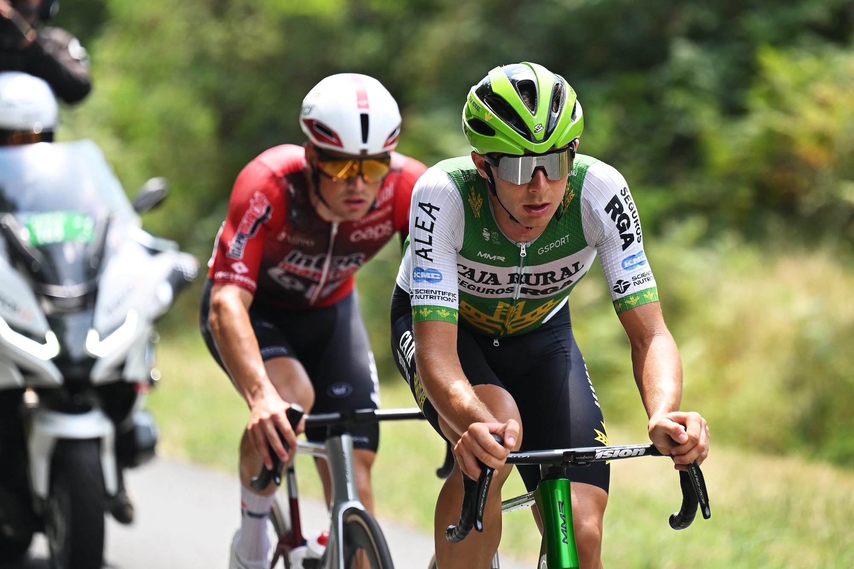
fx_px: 5691
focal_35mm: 240
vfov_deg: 5.7
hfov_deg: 8.6
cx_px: 427
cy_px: 284
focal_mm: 160
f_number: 2.8
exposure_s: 1/2000
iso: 320
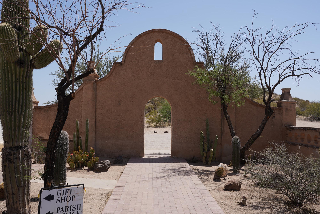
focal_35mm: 33
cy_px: 107
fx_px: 293
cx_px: 160
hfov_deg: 57.2
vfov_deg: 40.0
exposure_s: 1/125
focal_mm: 33
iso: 100
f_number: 14
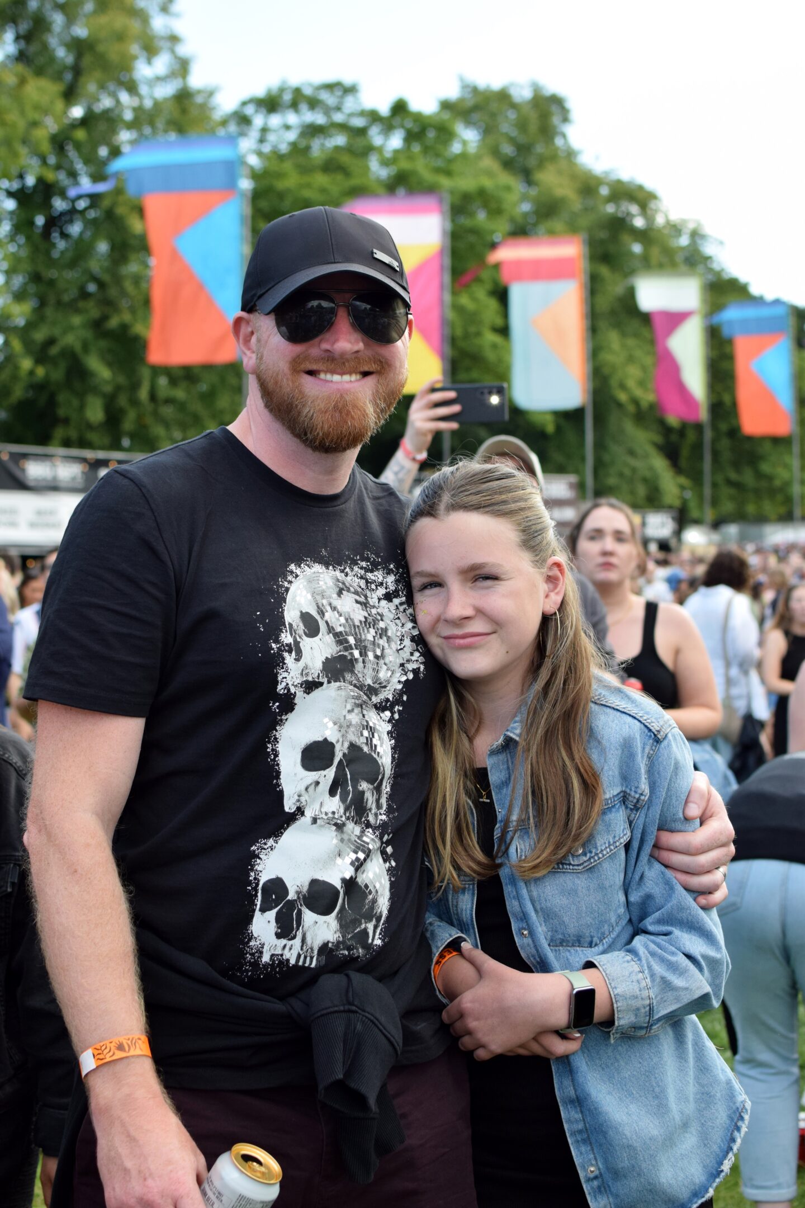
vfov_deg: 37.9
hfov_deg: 25.8
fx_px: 1761
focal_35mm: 52
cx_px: 402
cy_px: 604
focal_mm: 35
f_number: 4.5
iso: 400
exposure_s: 1/1000
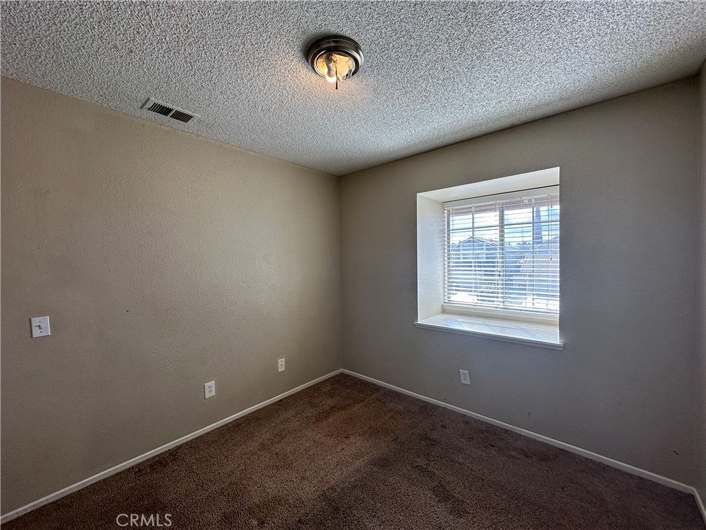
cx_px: 353
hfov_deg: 102.1
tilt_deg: -1.8
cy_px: 265
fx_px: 286
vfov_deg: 85.7
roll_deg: +0.4
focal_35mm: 14
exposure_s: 1/160
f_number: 2.2
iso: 40
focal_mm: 2.22
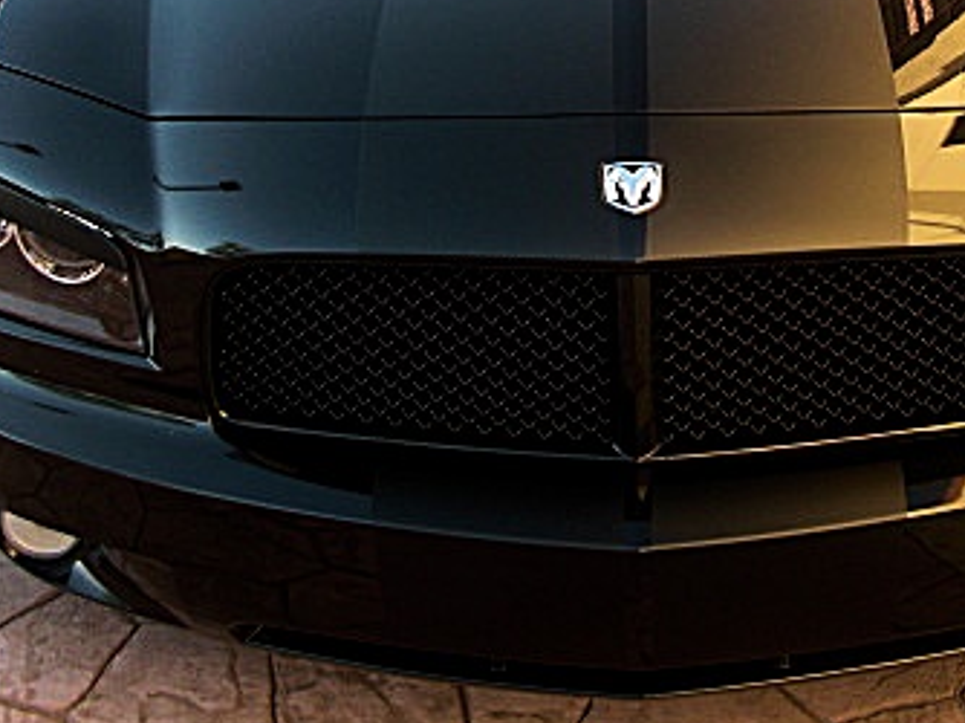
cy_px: 46
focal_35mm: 69
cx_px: 613
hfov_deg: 28.1
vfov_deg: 20.8
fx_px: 1922
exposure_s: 1/125
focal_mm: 6.3
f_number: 2.8
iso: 100
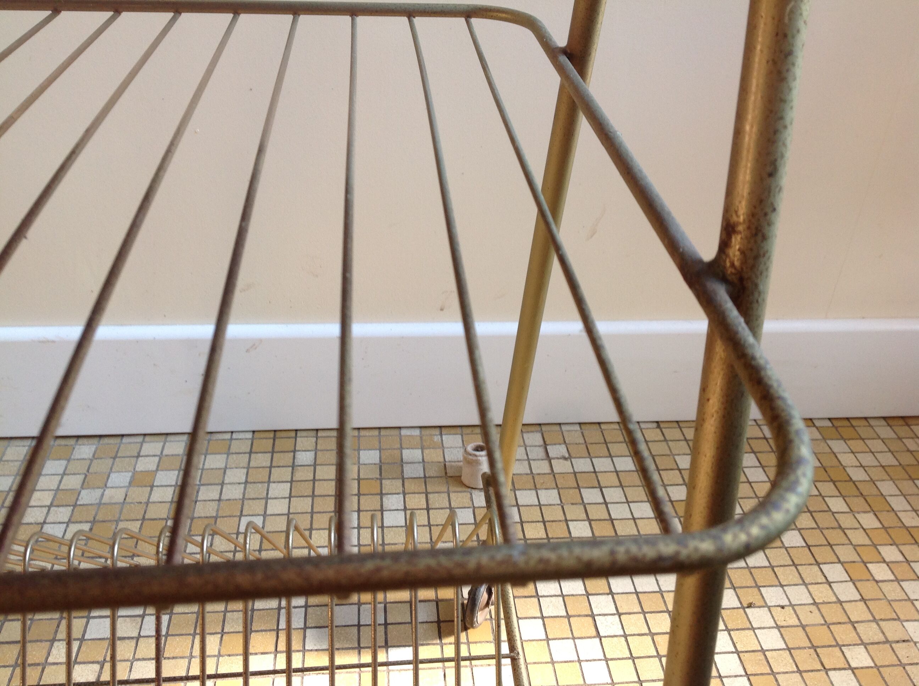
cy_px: 343
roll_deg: -3.1
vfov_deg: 40.6
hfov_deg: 52.7
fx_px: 928
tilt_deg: -33.3
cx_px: 460
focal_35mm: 35
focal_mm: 4.28
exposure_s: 1/24
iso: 64
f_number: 2.4
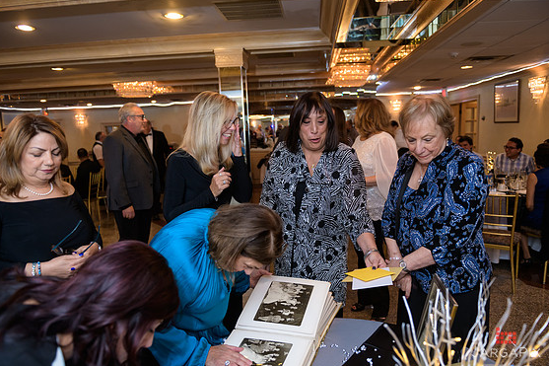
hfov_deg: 71.5
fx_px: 381
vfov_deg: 51.3
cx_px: 280
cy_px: 188
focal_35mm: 25
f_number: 3.2
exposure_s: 1/125
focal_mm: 24
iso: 800
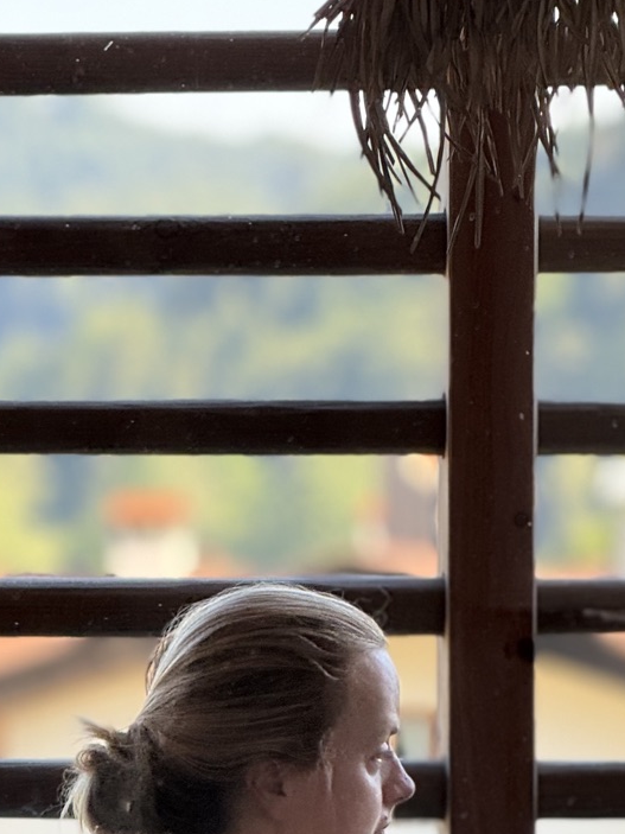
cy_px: 895
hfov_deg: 5.4
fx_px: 6574
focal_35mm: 273
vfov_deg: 7.2
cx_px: 126
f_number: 2.8
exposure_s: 1/147
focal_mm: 15.66
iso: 50
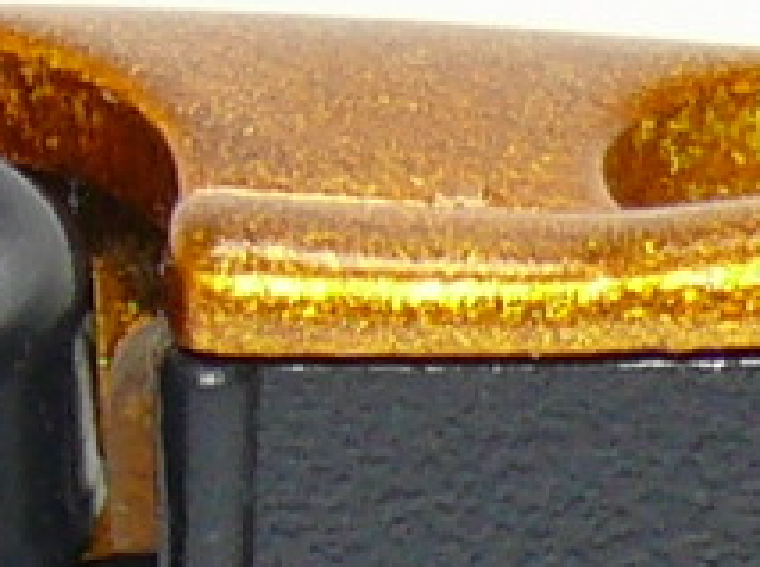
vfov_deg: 1.9
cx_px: 1317
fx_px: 16833
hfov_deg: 2.6
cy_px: 899
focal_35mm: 768
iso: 100
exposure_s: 1/30
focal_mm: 13.3
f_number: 4
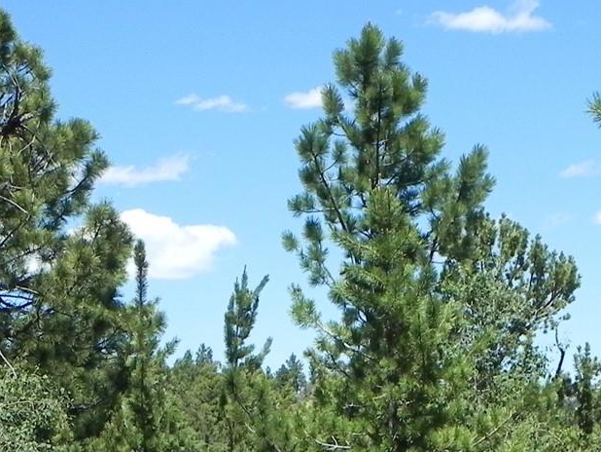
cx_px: 323
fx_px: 2067
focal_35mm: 119
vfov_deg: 12.4
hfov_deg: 16.5
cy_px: 344
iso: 160
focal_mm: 8.2
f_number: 6.3
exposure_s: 1/356
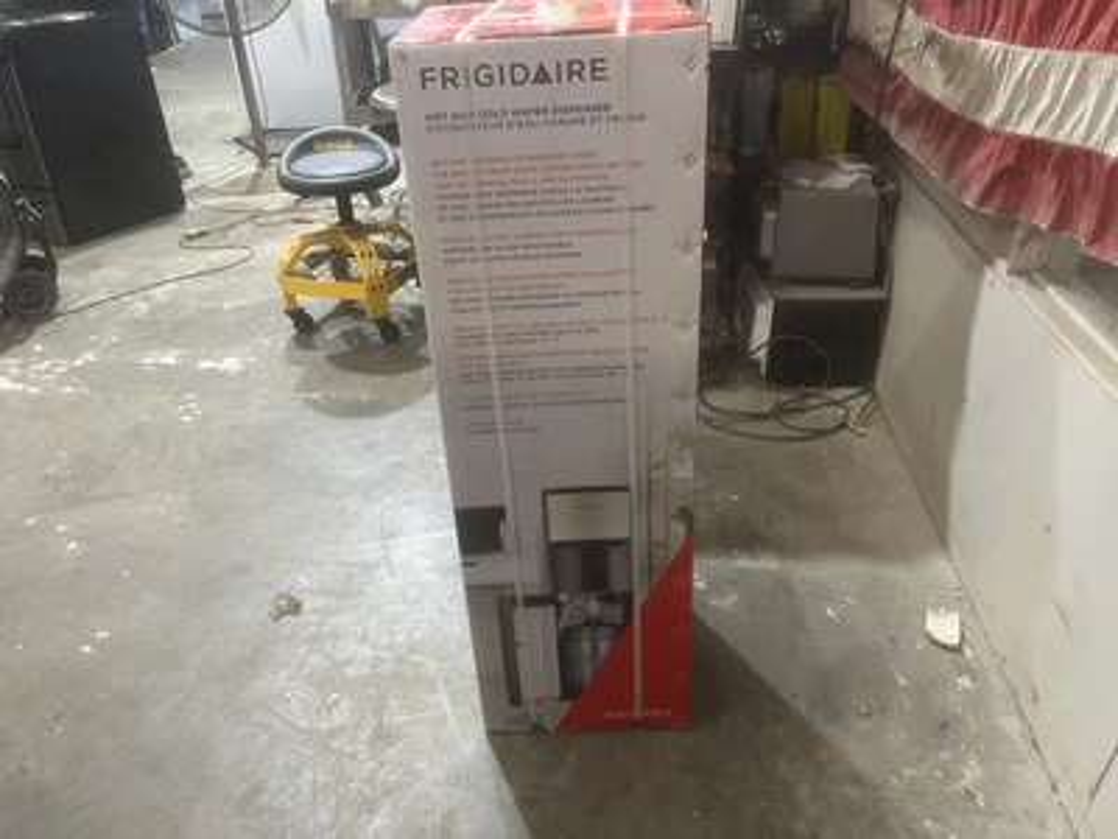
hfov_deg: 67.3
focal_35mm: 26
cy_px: 420
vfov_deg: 53.1
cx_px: 559
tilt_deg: -29.4
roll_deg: +3.0
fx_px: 840
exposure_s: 1/60
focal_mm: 5.1
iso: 125
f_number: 1.6
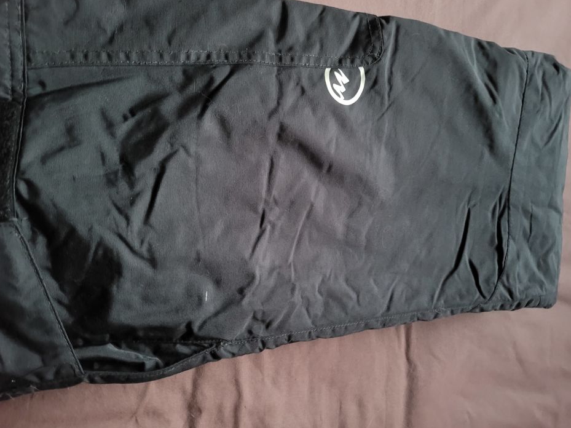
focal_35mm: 28
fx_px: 462
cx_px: 288
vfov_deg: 49.7
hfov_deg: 63.5
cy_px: 198
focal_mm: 5
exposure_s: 1/10
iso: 1250
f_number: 1.8
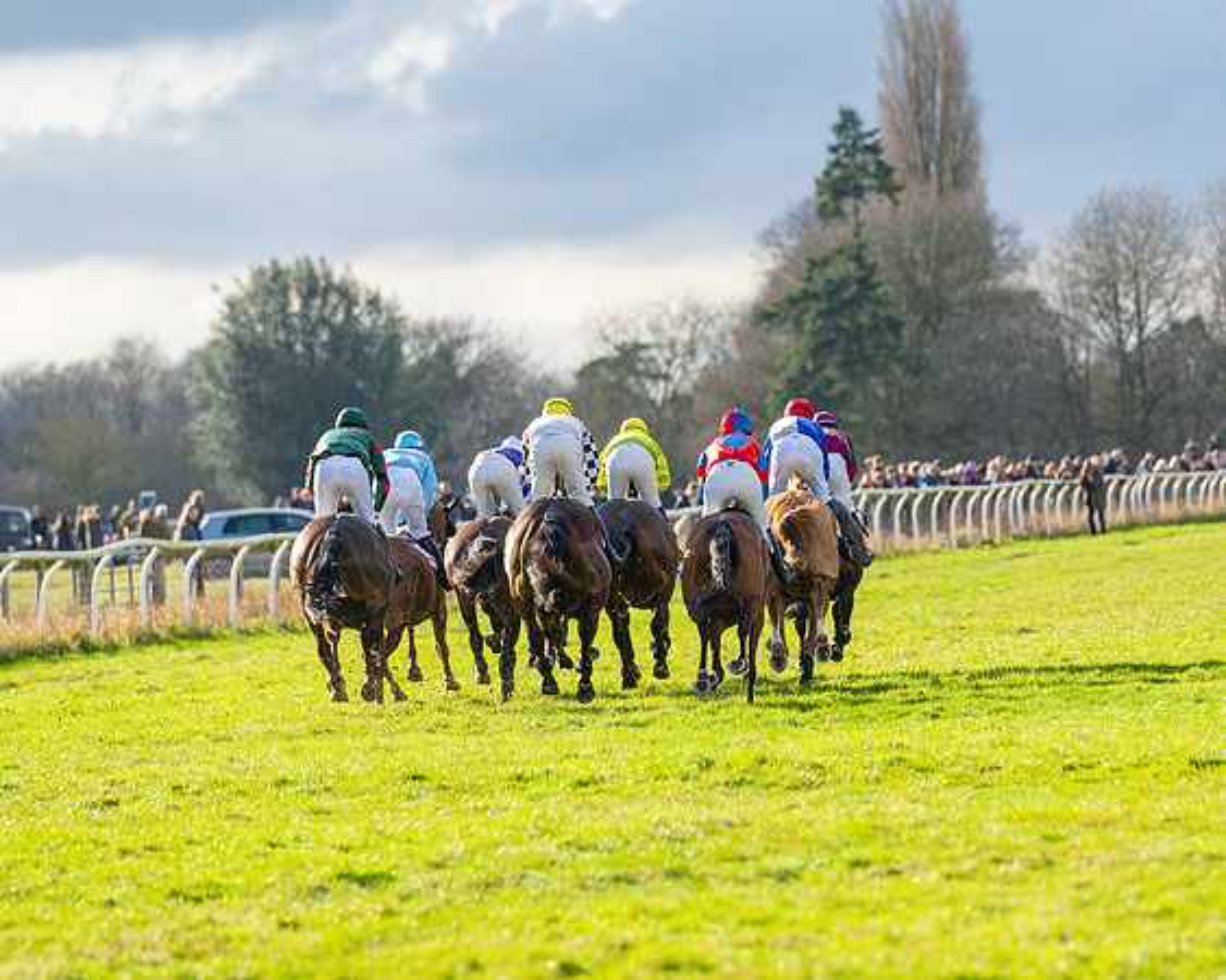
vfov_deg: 5.4
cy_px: 493
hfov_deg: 6.7
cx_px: 661
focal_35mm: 289
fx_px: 10471
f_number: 4
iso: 640
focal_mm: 200
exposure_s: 1/4000
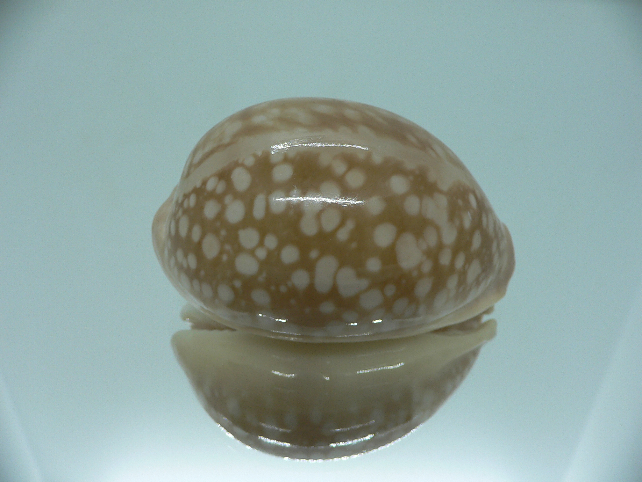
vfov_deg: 40.7
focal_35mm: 35
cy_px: 241
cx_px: 321
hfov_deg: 52.6
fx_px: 649
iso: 80
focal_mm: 4.6
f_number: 2.8
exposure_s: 1/60
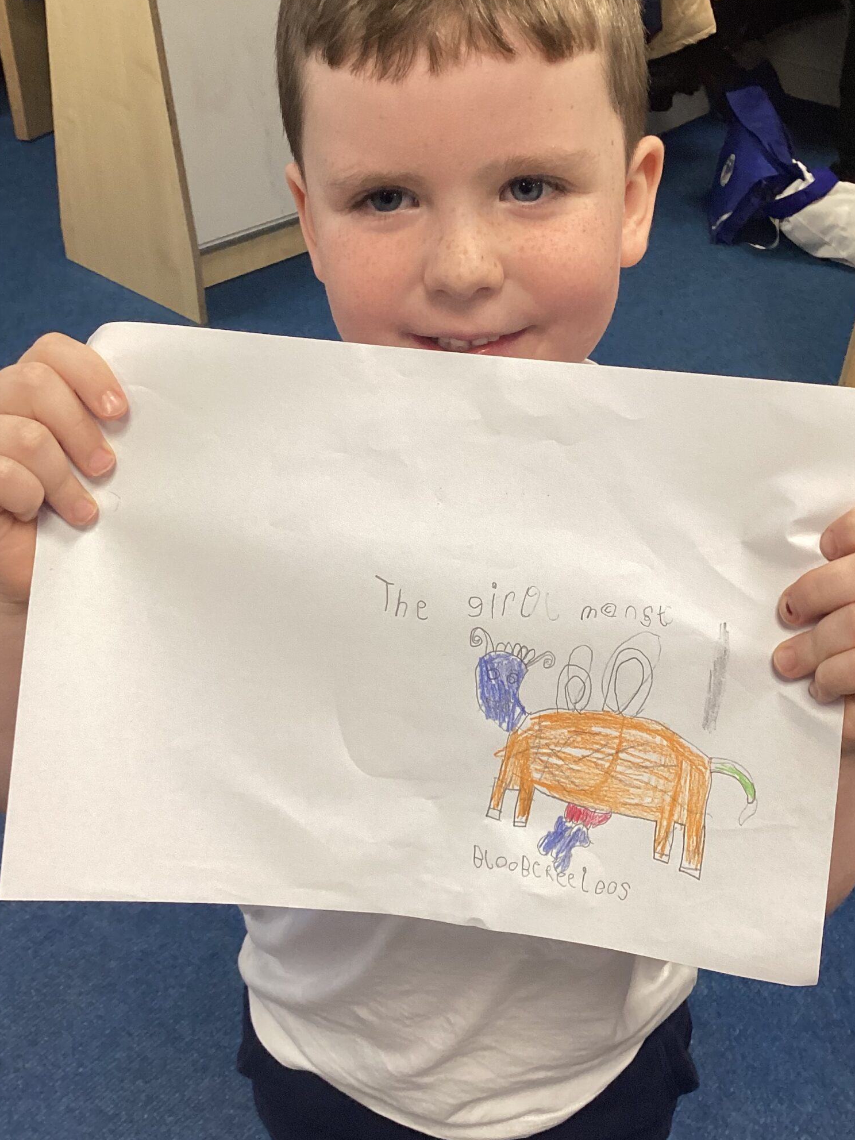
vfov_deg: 46.8
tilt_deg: -36.1
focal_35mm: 40
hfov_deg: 35.9
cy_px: 580
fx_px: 1317
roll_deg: -2.6
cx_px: 491
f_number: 2.4
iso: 100
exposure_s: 1/50
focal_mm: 3.3
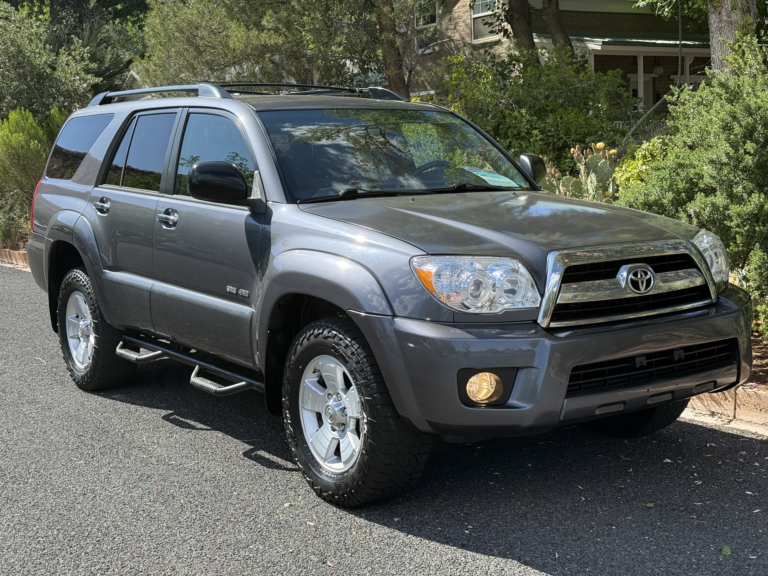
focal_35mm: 48
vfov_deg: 30.3
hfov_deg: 39.7
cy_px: 288
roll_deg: +2.3
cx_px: 384
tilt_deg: -6.1
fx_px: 1065
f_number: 1.78
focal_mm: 6.76
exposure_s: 1/2494
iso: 80
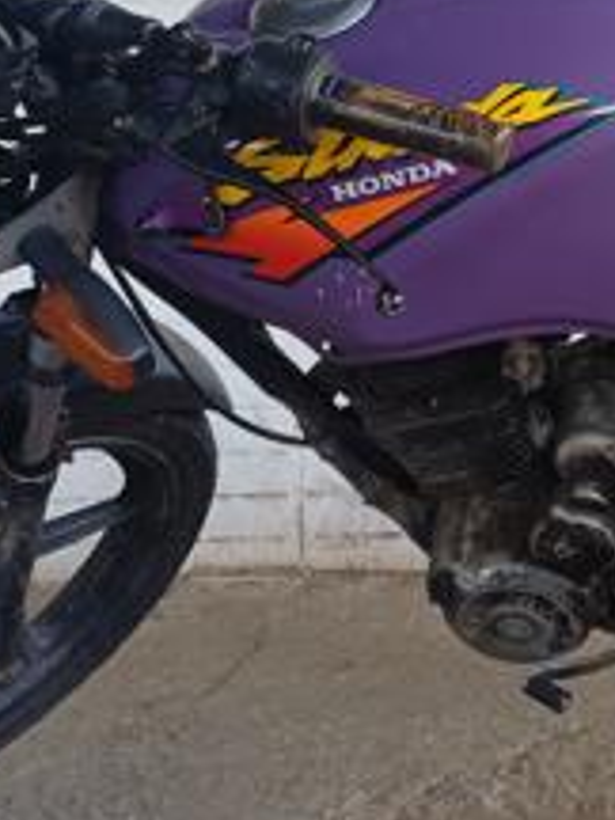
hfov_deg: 18.8
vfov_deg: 26.3
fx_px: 1753
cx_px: 740
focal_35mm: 74
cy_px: 319
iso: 50
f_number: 1.8
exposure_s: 1/100
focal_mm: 4.65
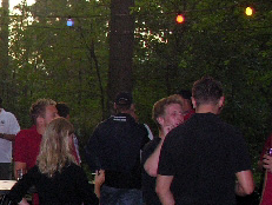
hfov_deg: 14.6
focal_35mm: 121
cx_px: -190
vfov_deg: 12.2
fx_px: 952
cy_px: 198
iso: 185
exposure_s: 1/60.1
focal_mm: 8.9
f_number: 2.8
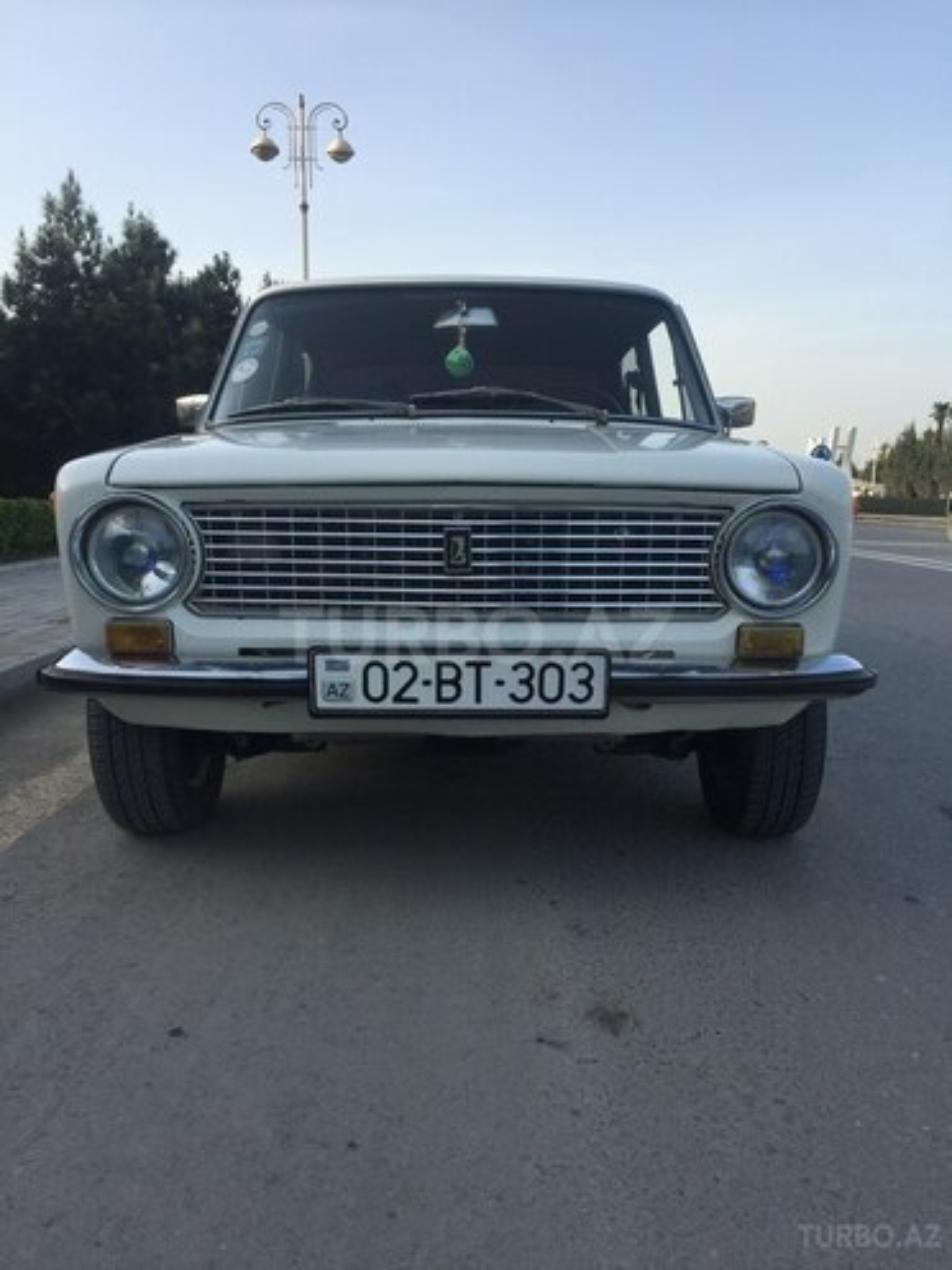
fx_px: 1063
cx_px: 476
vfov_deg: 61.7
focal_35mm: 29
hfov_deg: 48.2
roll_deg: -0.2
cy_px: 635
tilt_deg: -6.4
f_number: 2.2
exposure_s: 1/824
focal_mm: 4.15
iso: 32
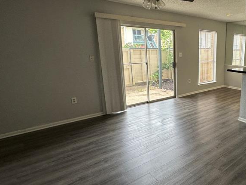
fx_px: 178
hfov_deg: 63.4
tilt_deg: -13.2
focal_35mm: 25
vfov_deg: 54.9
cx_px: 197
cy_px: 89
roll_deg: -1.1
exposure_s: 1/120
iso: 80
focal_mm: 2.22
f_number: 2.2
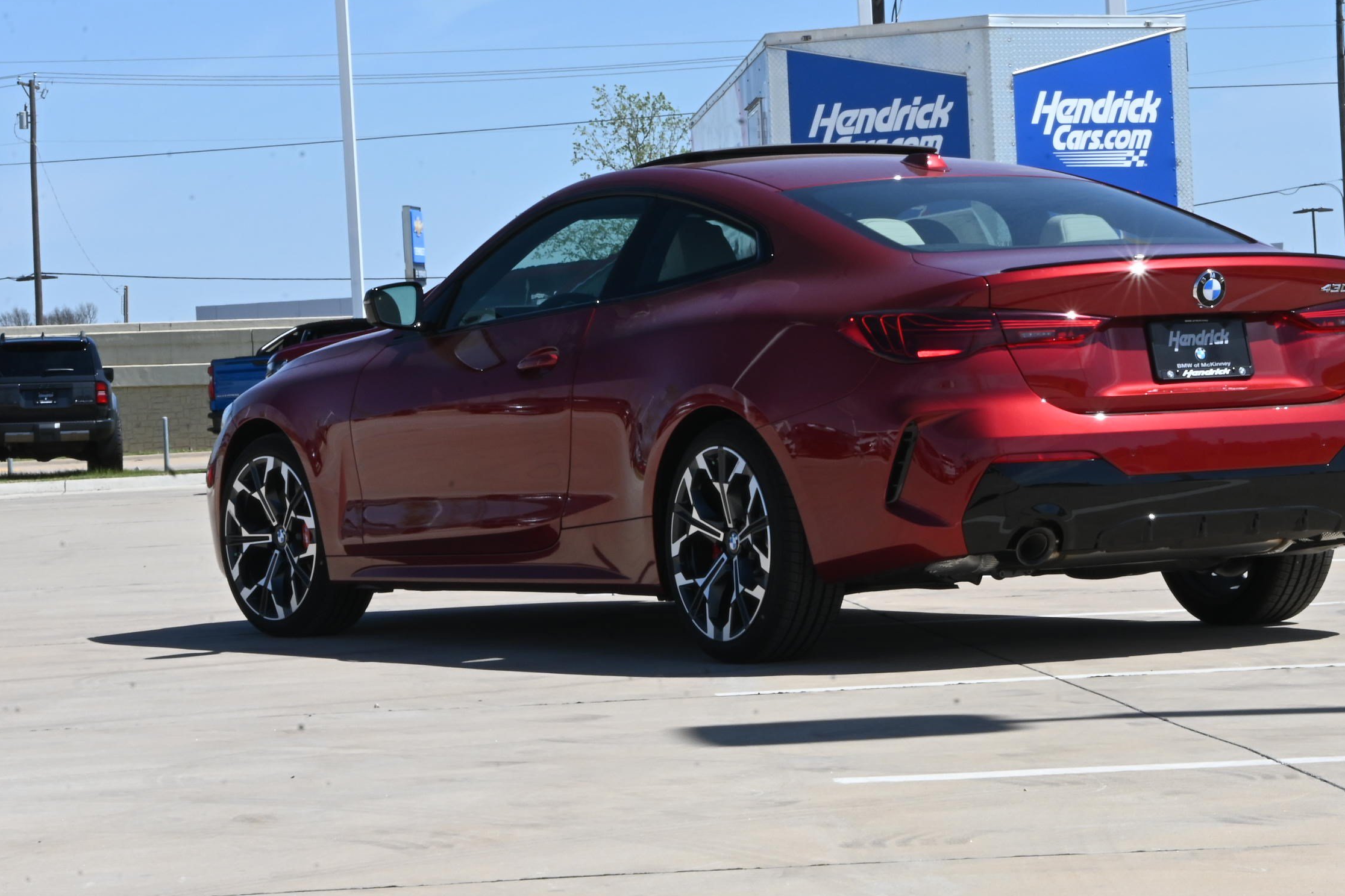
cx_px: 798
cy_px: 406
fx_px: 4544
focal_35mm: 122
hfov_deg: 16.8
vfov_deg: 11.3
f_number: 32
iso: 320
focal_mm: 65
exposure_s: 1/60
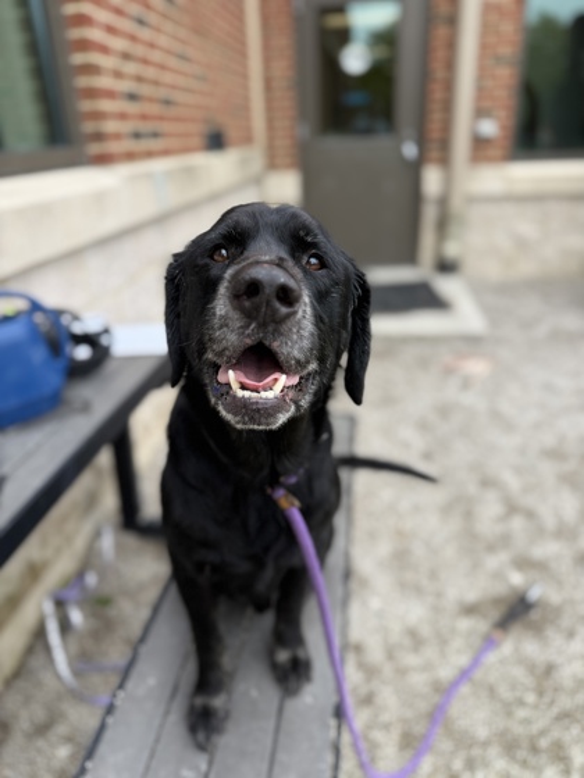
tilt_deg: -24.5
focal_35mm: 24
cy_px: 389
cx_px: 292
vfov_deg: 71.6
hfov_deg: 56.8
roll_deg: +3.5
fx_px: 540
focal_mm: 6.76
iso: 80
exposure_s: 1/1075
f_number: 1.78
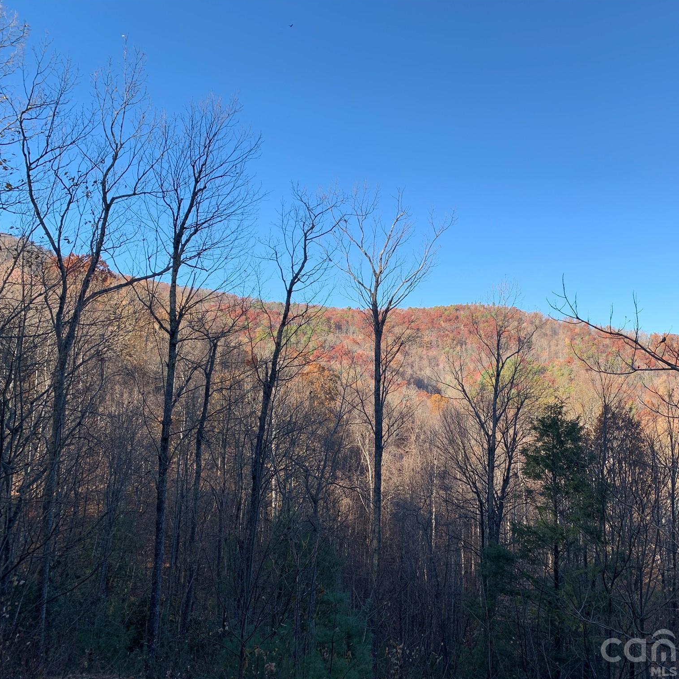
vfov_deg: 52.5
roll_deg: +0.0
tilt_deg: +4.8
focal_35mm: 31
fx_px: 688
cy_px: 340
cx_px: 412
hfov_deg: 52.1
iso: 25
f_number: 1.8
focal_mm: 4.25
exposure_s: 1/1032
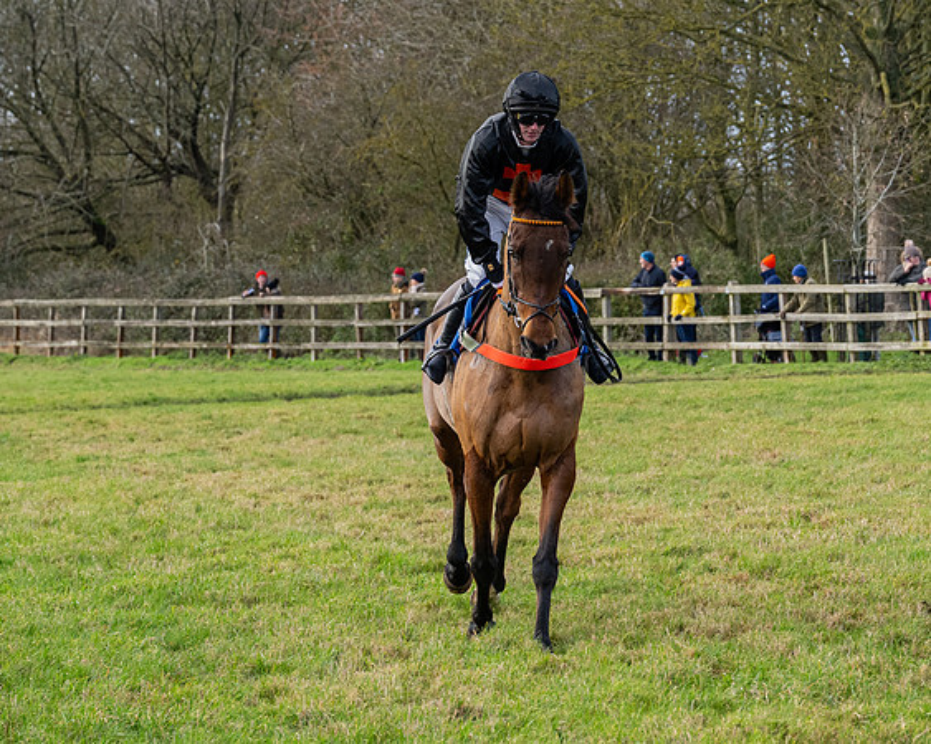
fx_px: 5152
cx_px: 569
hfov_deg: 10.3
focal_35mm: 187
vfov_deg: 8.3
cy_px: 269
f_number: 5
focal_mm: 86
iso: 800
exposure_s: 1/800
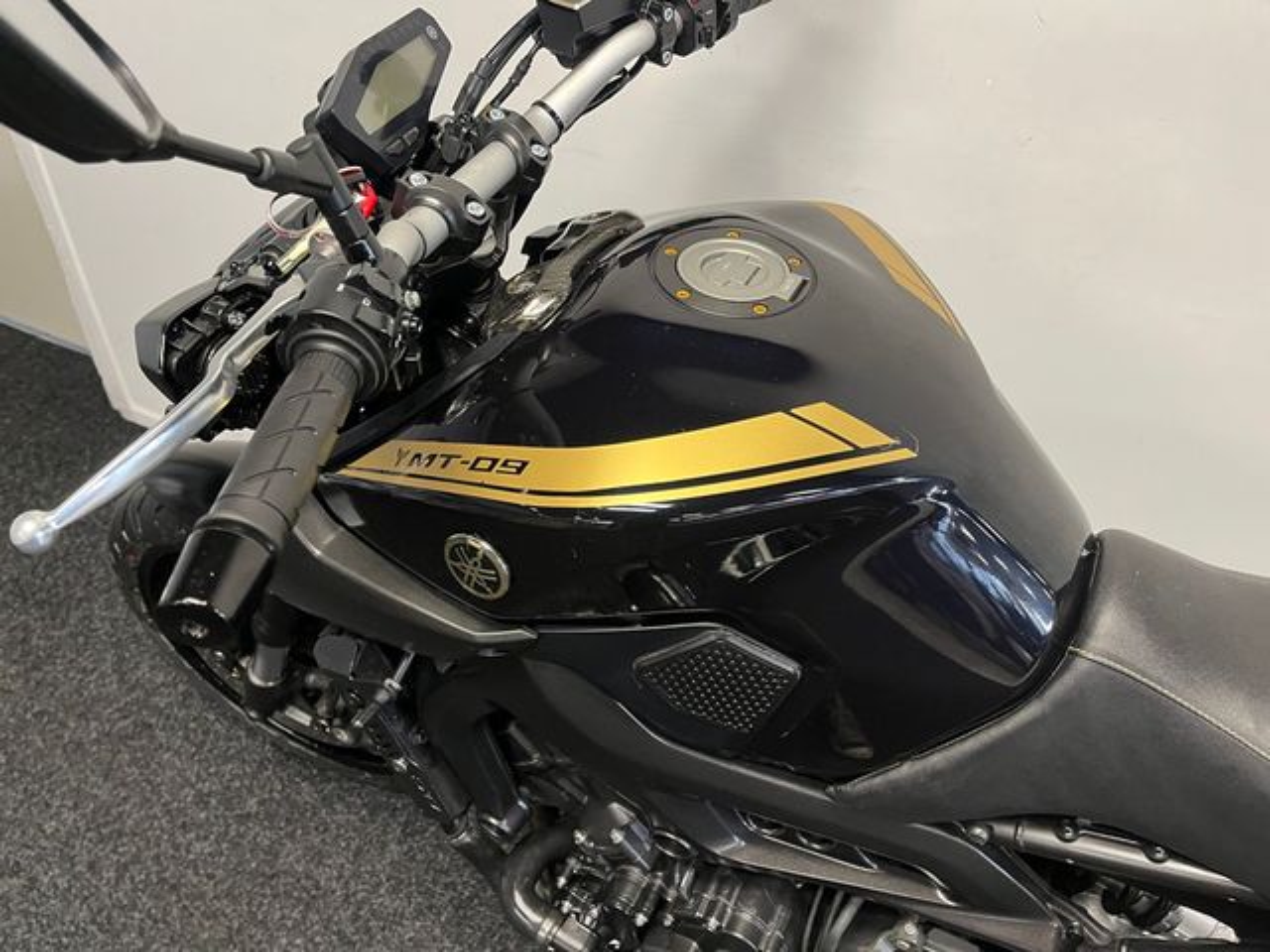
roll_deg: +0.1
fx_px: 954
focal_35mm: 26
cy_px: 476
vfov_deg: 53.1
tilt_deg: -39.5
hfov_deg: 67.3
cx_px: 635
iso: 160
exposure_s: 1/50
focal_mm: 5.1
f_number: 1.6
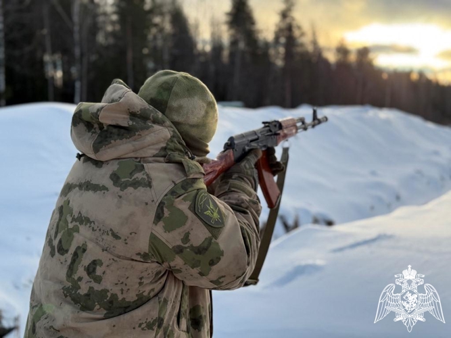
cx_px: 226
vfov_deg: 30.3
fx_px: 625
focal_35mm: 48
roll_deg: +0.9
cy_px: 169
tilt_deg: -3.0
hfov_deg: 39.7
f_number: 1.78
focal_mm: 6.76
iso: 80
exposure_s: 1/1795
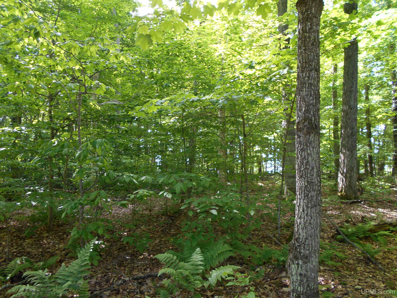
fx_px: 298
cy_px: 149
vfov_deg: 53.1
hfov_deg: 67.3
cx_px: 198
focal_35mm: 26
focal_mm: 4.6
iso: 100
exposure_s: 1/30
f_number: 3.2
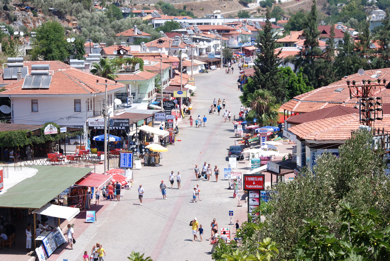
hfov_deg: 19.4
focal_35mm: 105
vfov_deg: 13.1
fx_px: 1139
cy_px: 130
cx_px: 195
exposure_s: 1/640
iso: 200
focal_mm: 70
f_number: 6.3
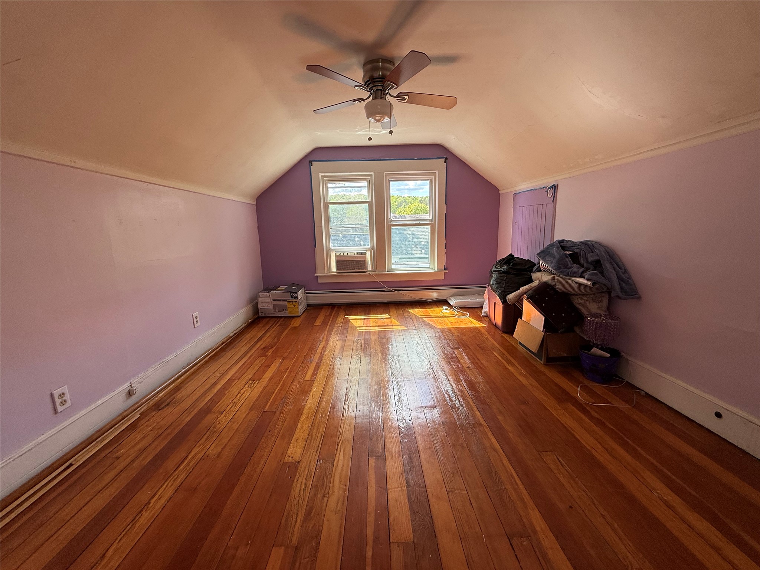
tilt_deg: -9.7
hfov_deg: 102.1
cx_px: 380
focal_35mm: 14
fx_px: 307
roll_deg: +1.1
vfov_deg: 85.7
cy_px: 285
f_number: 2.2
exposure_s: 1/129
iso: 64
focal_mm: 2.22
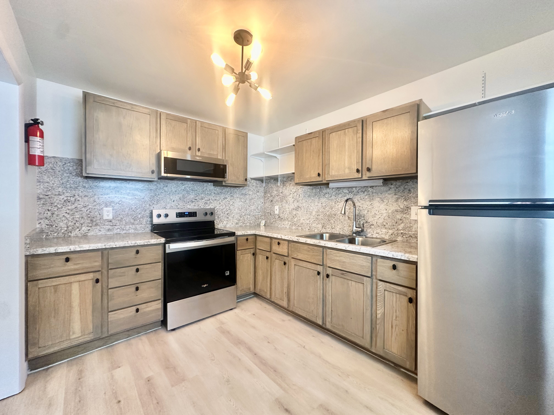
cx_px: 277
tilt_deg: +0.4
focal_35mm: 14
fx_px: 224
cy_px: 208
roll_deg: -0.6
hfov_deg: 102.1
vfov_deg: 85.7
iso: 200
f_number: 2.2
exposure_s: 1/60
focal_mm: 2.22
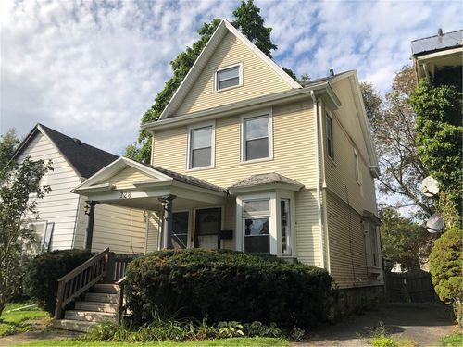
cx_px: 232
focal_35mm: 28
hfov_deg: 63.4
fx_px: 375
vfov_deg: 49.7
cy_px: 174
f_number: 1.8
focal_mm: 3.99
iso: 20
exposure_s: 1/2558
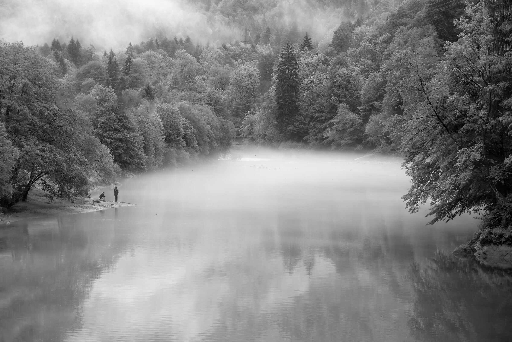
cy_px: 171
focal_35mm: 120
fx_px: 1707
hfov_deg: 17.1
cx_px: 256
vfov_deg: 11.4
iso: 800
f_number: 8
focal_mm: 120
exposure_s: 1/500
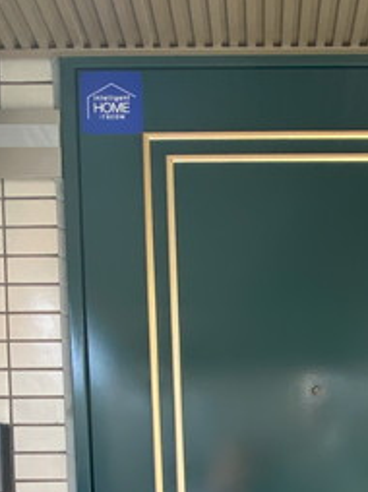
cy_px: 550
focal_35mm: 41
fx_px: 582
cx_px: 279
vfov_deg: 37.7
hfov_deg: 34.3
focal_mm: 1.54
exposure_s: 1/122
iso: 100
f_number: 2.4
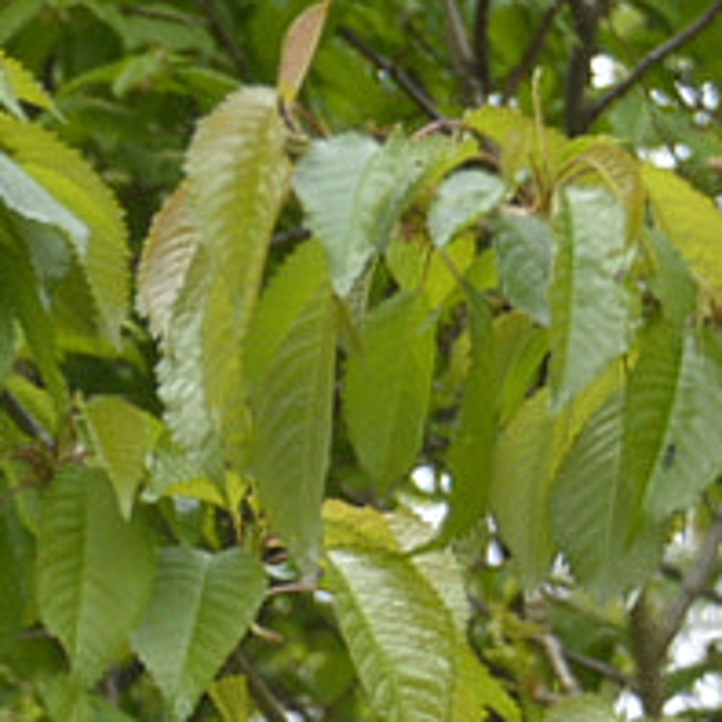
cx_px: 2188
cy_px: 1218
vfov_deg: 3.1
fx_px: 13343
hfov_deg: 3.0
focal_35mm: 565
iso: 100
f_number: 6.3
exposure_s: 1/160
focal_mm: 55
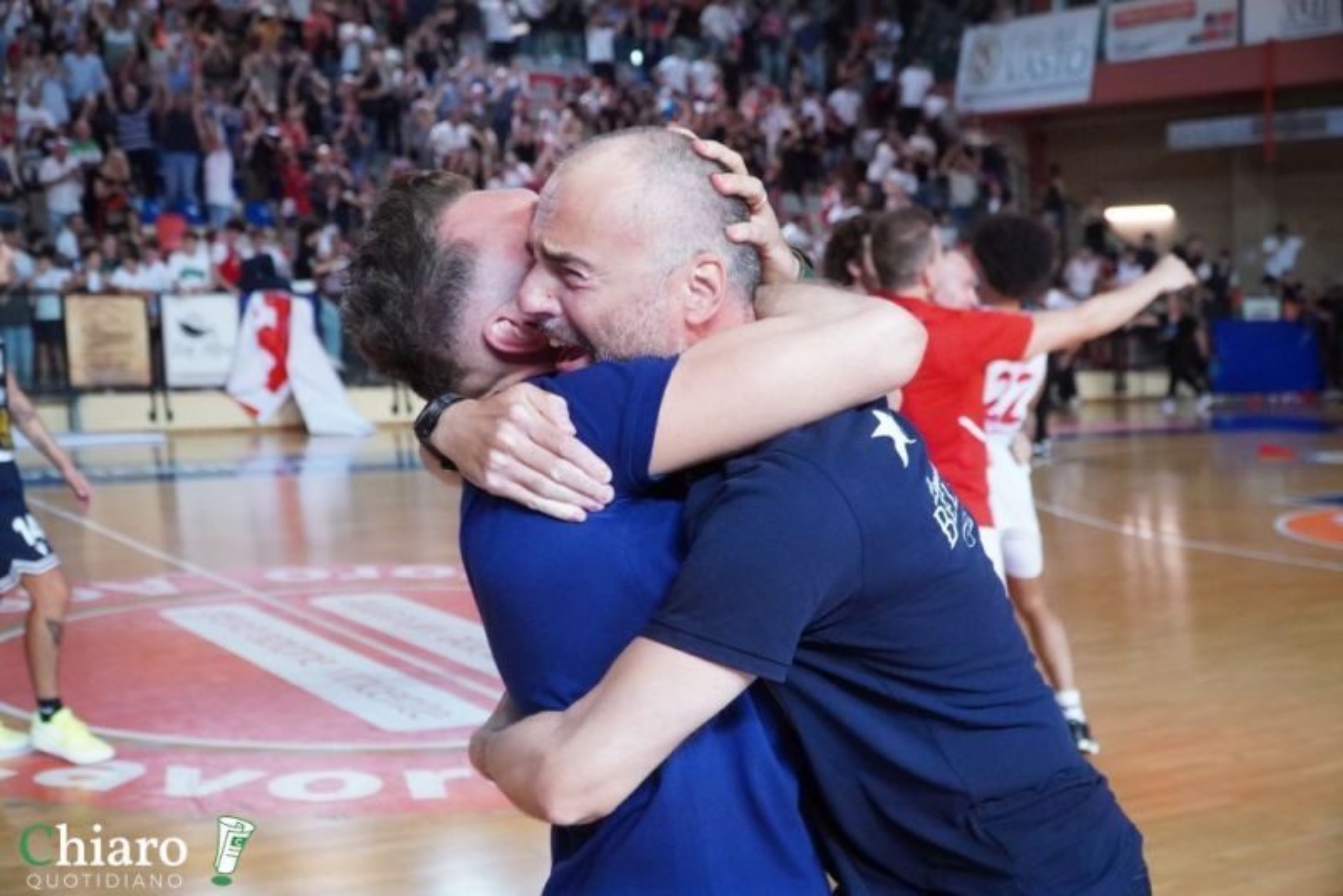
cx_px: 672
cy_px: 448
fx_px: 1679
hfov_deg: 43.6
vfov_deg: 29.9
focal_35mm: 45
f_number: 4
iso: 5000
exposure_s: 1/1000
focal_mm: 30
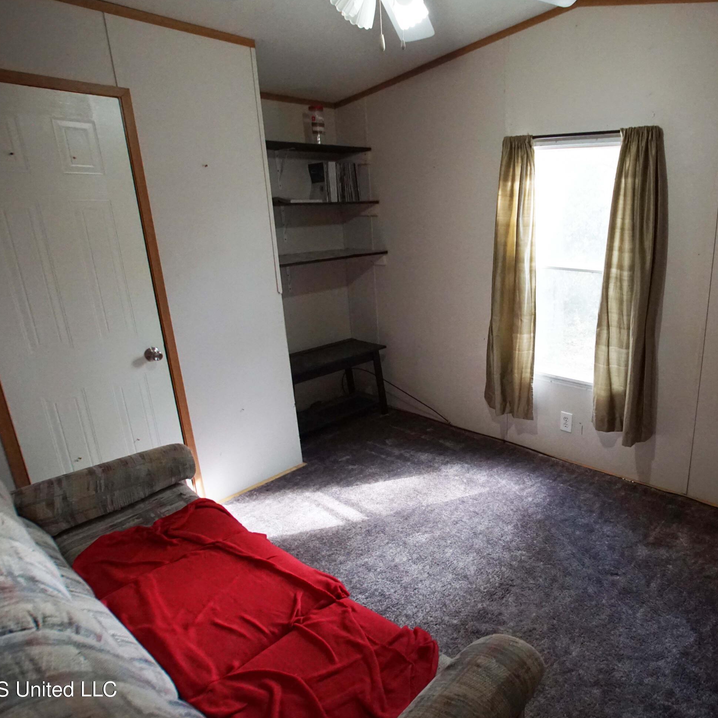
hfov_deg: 67.0
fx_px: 508
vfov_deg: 70.5
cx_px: 519
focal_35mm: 22
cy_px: 353
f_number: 4.5
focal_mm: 11
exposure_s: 1/160
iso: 2000
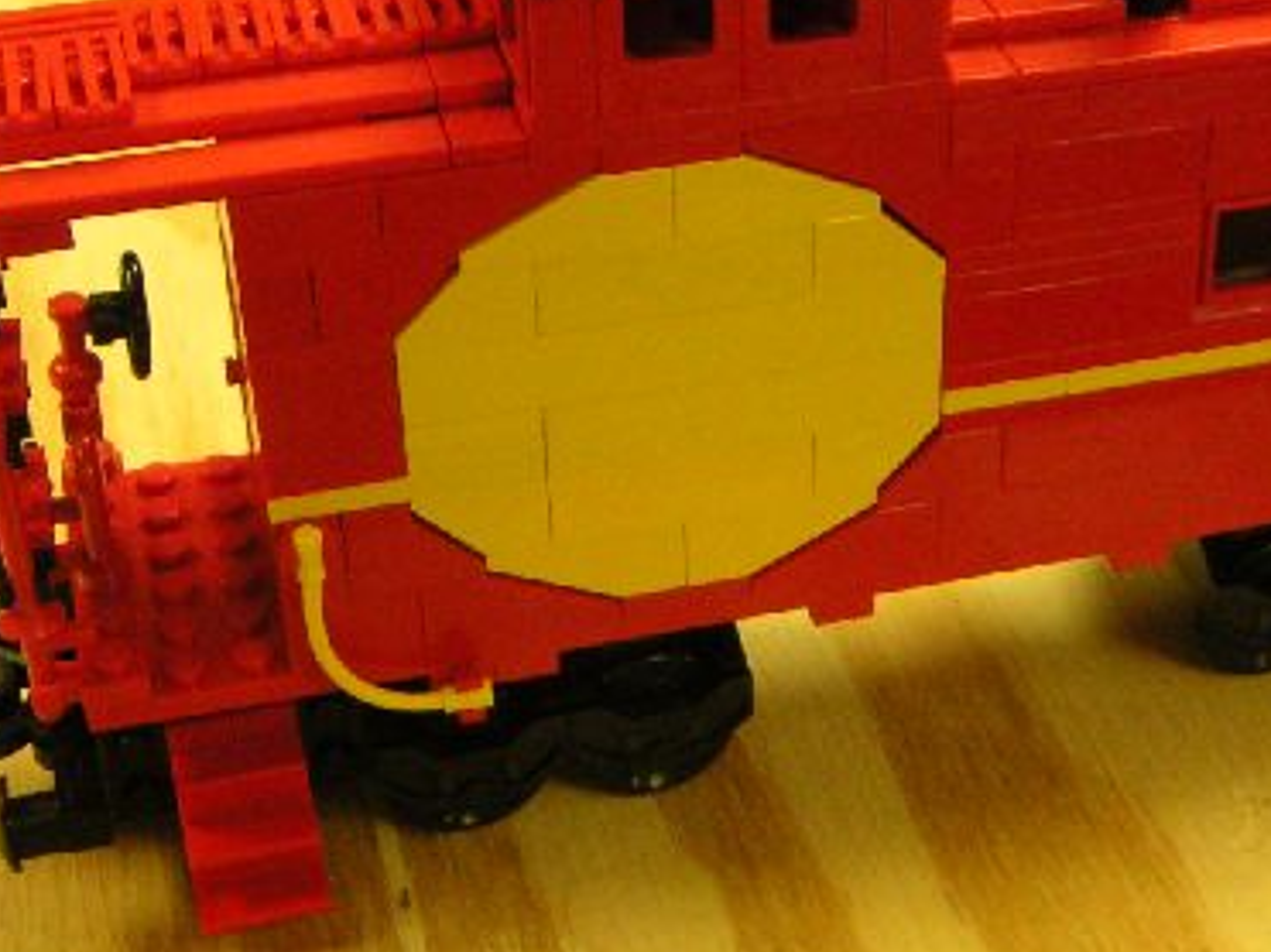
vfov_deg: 21.2
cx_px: 850
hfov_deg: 28.0
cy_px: 332
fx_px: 2533
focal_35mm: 69
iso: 400
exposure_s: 1/90
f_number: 2.9
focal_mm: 5.3
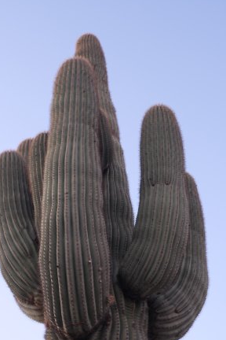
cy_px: 183
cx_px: 91
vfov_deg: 38.9
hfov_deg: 26.4
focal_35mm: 51
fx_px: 480
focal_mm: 24.3
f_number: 7.1
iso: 320
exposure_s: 1/3.2
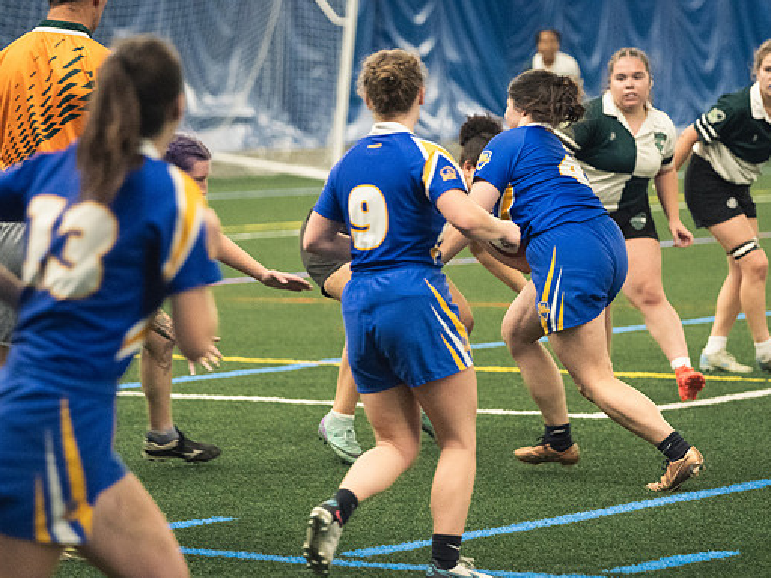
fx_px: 4365
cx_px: 422
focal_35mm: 196
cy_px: 289
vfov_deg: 7.6
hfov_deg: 10.1
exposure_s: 1/500
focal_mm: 120
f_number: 2.8
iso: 9000
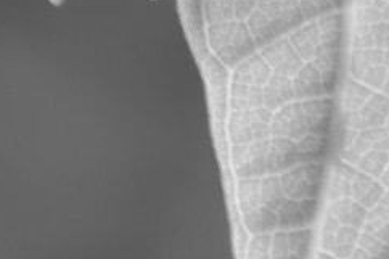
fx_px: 5877
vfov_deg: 2.5
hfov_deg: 3.8
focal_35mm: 544
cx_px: 378
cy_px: -261
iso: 100
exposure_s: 1/60
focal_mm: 55
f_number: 5.6
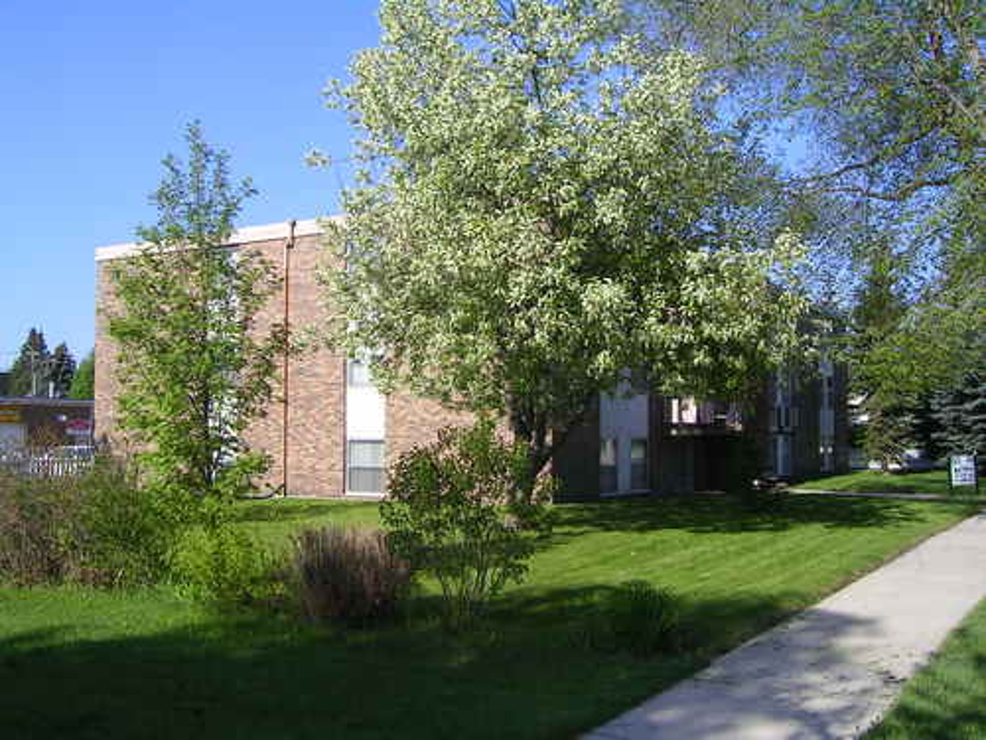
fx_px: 1025
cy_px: 370
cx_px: 493
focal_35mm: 36
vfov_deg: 39.7
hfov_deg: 51.4
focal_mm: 5.6
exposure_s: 1/325
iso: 50
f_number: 4.8
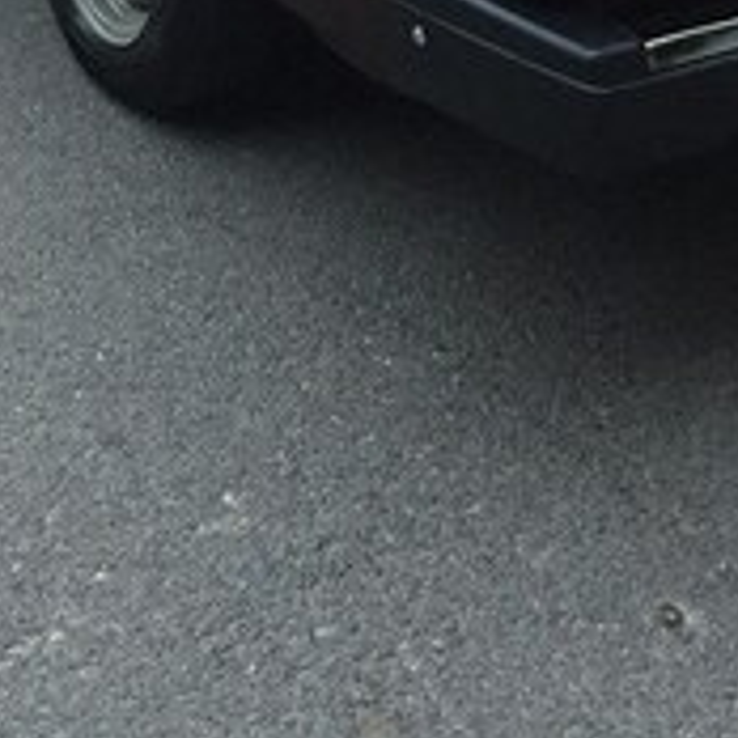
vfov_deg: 21.6
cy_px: -199
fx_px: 1761
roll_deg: +2.0
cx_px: 271
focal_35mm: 73
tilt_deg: -19.3
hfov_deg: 23.6
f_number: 2.2
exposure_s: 1/17
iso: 250
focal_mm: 4.15
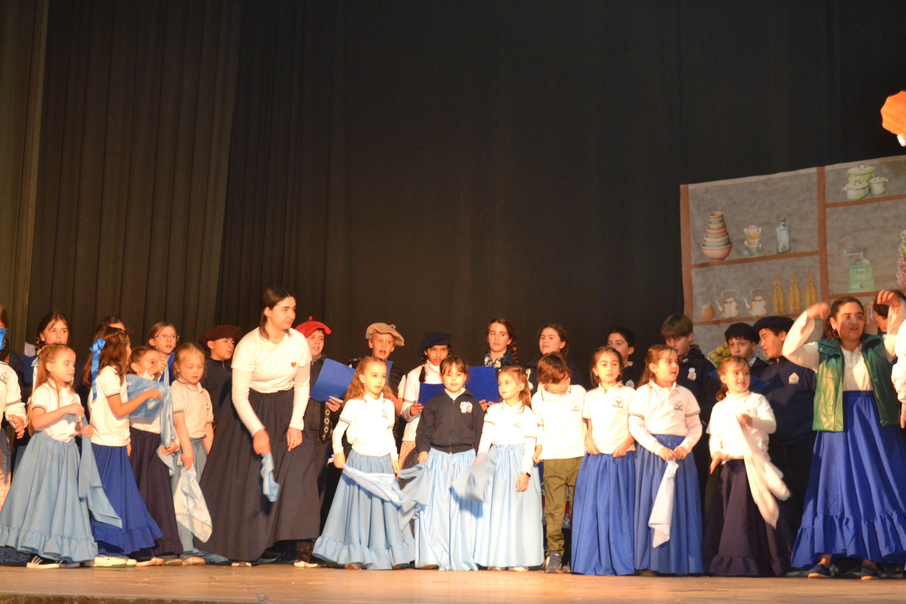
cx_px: 453
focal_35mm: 68
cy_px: 302
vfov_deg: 20.2
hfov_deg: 29.9
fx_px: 1699
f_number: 5
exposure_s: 1/60
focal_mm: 45
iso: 1100
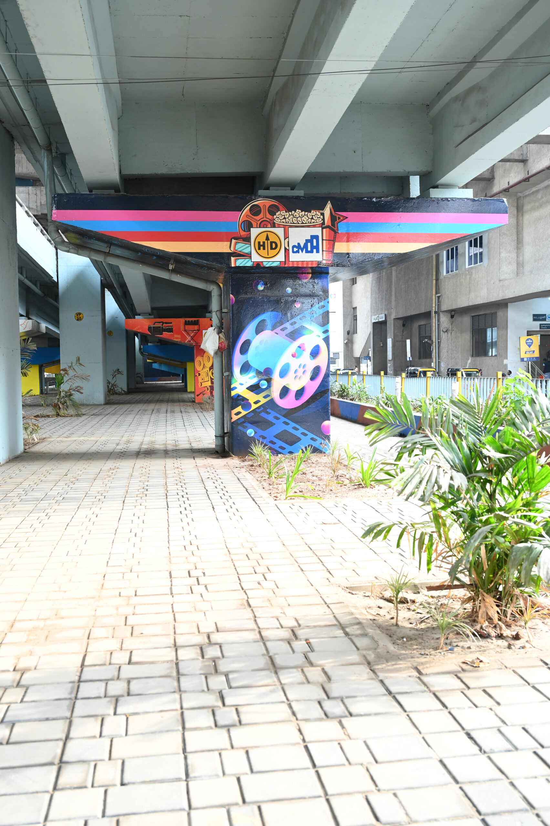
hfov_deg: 36.8
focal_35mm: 36
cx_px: 275
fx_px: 826
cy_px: 413
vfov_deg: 53.2
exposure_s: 1/125
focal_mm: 36
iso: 1250
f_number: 4
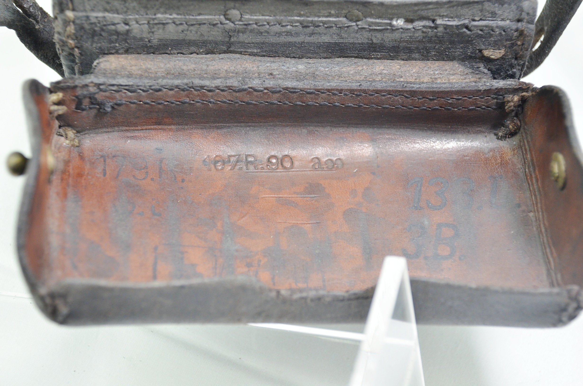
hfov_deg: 23.4
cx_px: 292
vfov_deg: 15.6
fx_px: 1406
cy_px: 193
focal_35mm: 87
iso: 800
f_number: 5
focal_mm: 58
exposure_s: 1/125
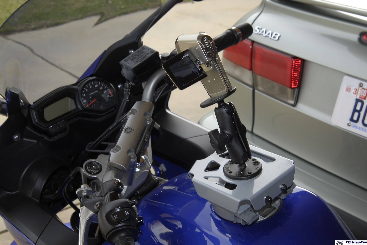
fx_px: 582
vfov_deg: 23.8
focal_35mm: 57
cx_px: 184
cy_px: 122
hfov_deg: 35.0
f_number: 8
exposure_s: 1/60
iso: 200
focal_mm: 38
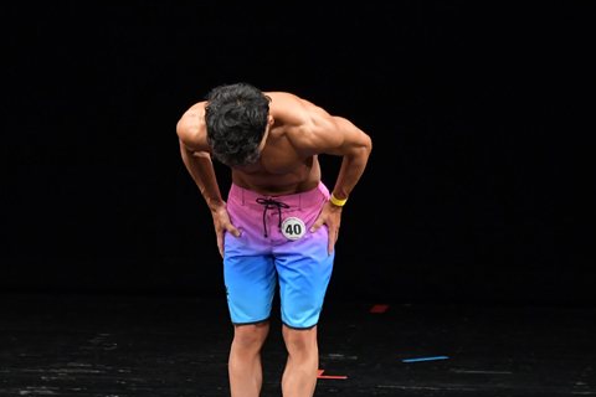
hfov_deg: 4.5
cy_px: 207
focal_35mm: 460
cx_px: 201
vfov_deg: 3.0
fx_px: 7615
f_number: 5.6
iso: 3200
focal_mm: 190
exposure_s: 1/400
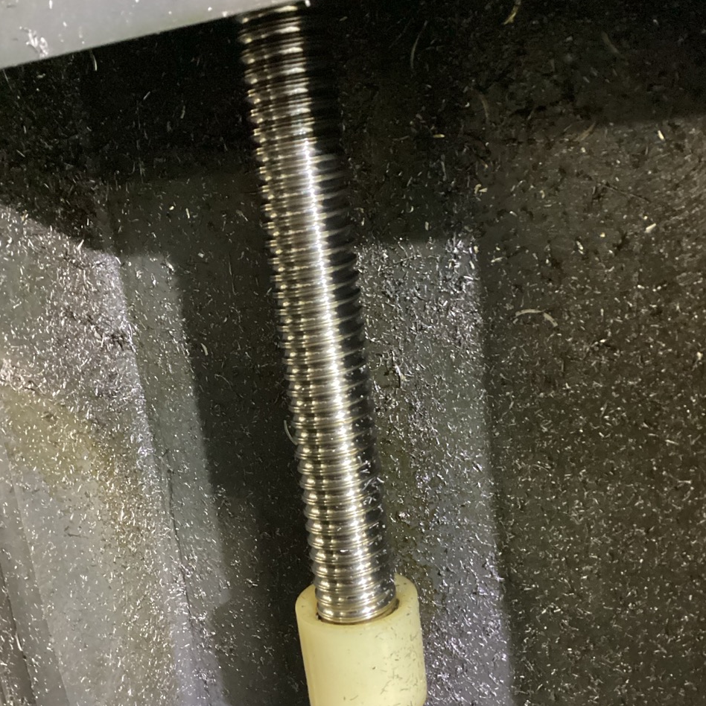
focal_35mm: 37
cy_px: 399
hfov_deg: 44.9
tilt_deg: -15.3
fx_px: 854
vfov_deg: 44.8
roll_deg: +7.5
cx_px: 351
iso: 800
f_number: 2.4
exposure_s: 1/20
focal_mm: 3.3
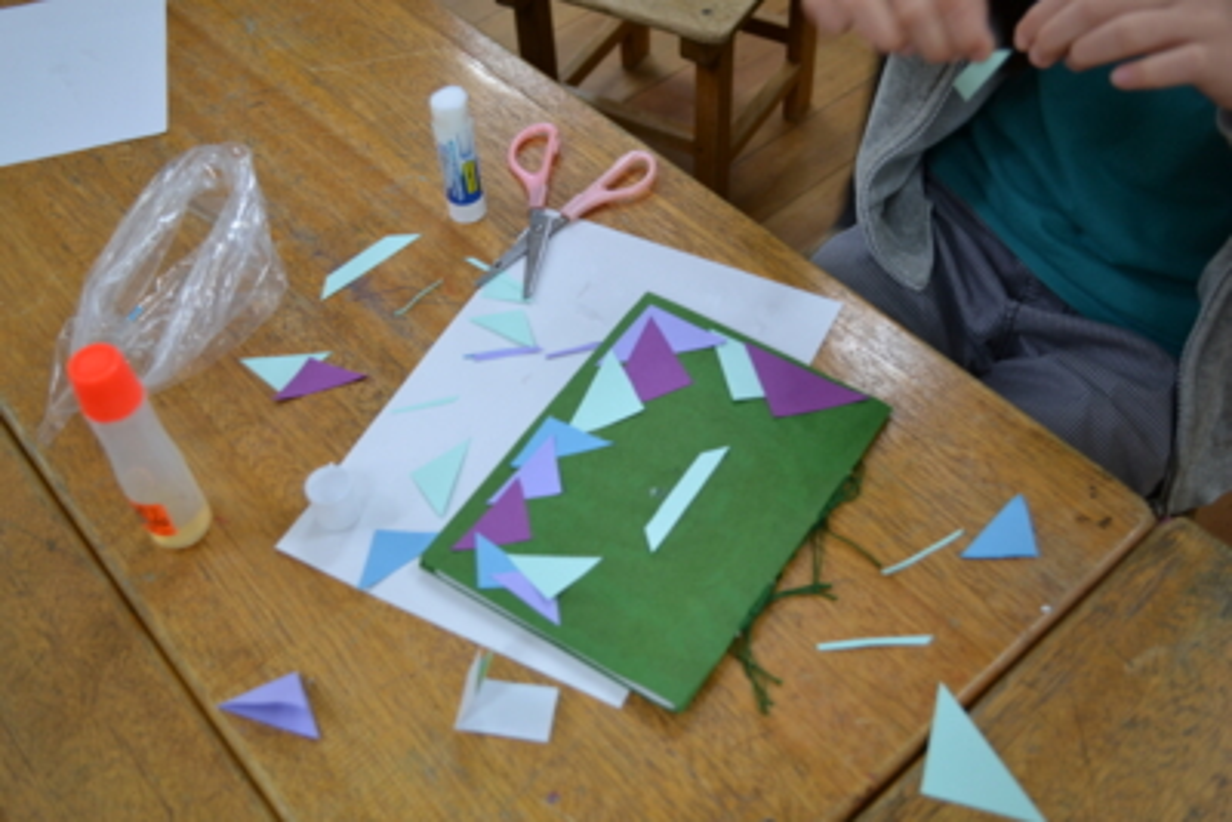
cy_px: 411
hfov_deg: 53.1
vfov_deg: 36.9
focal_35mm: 36
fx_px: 1232
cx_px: 616
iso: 400
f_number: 4
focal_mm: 24
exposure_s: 1/40
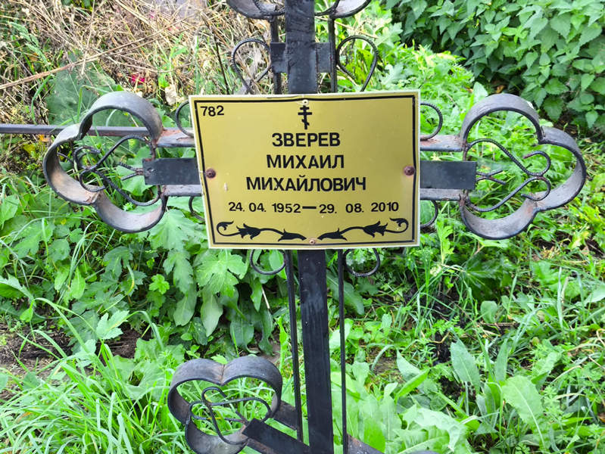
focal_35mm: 50
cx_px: 302
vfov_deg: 29.1
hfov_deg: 38.2
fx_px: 874
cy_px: 227
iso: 80
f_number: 1.7
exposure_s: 1/50
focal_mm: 4.71
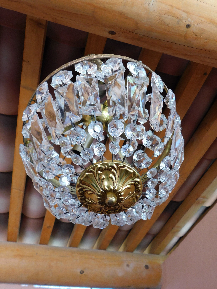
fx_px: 242
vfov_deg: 61.7
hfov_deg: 48.2
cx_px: 106
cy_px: 141
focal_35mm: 29
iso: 125
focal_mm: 4.9
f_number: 3.2
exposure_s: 1/50
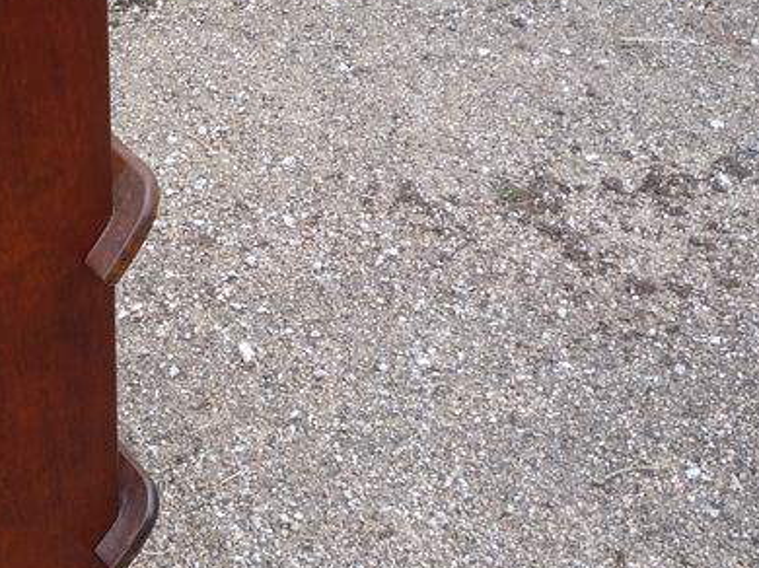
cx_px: -105
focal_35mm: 77
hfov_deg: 23.6
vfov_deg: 19.0
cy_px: 171
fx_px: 1687
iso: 100
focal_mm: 5.2
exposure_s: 1/100
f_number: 3.3
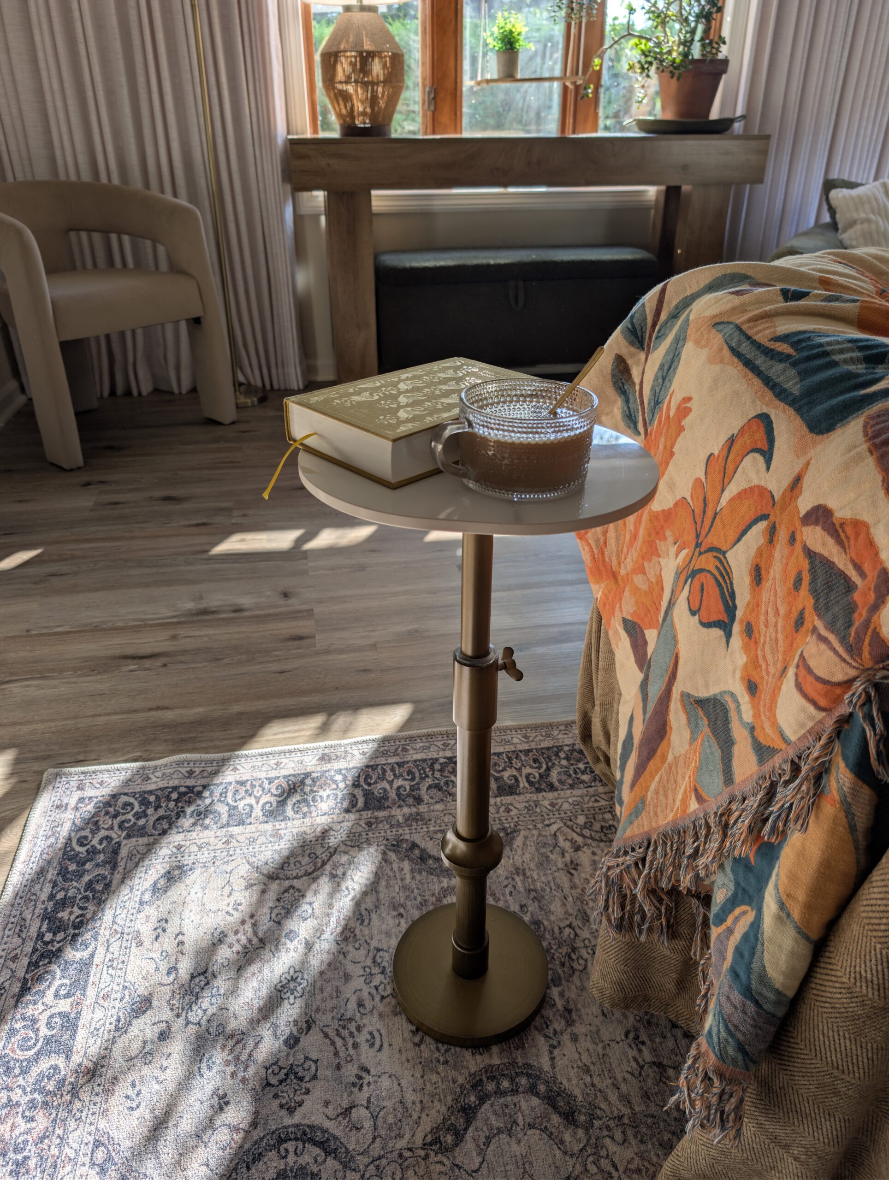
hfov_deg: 56.9
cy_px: 590
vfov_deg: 71.5
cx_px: 444
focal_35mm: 24
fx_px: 820
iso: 17
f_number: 1.68
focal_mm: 6.9
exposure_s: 1/210
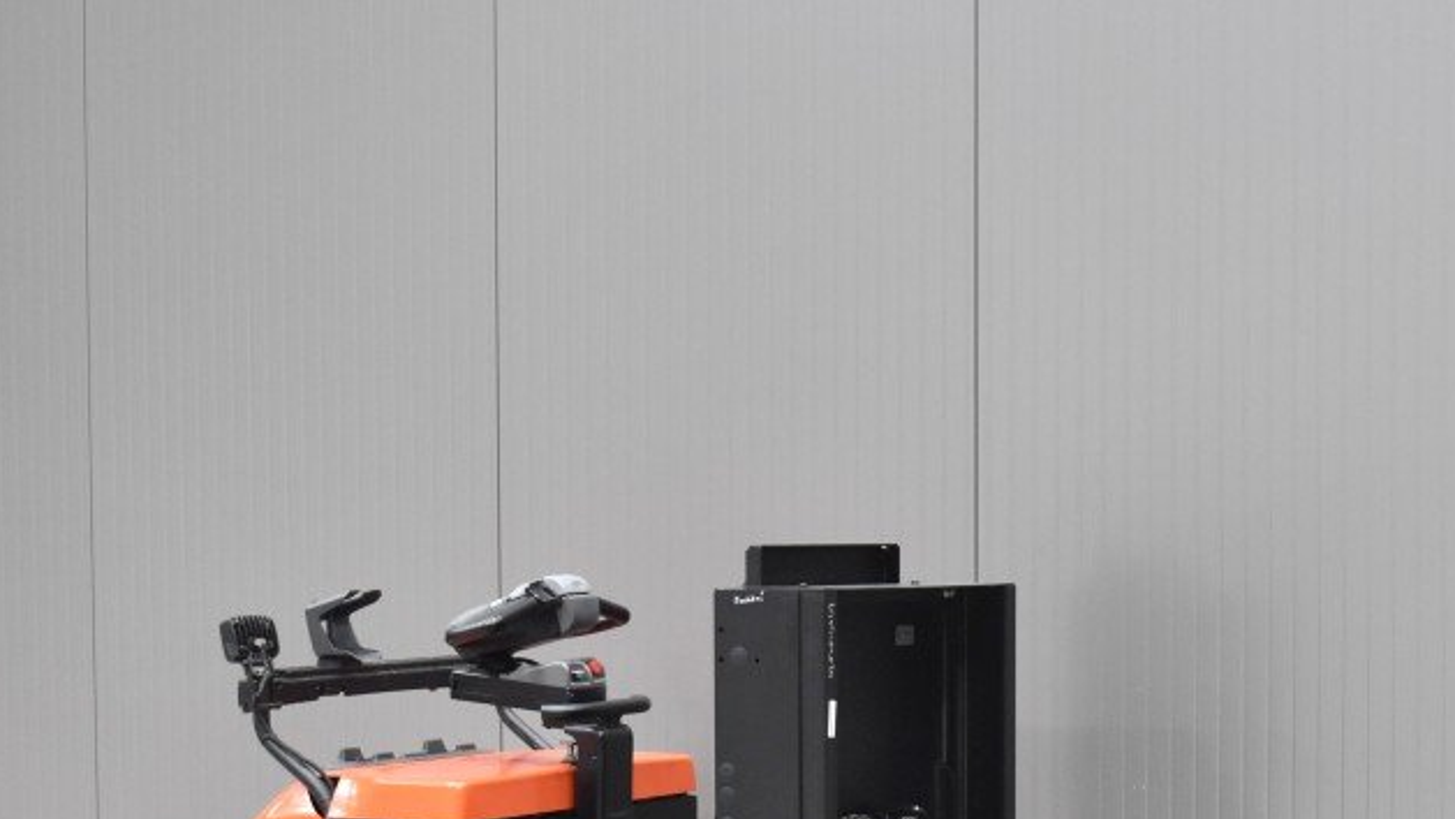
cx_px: 1170
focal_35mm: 75
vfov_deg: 15.8
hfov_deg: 27.6
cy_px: 807
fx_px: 2894
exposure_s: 1/40
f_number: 4.5
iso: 1600
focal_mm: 25
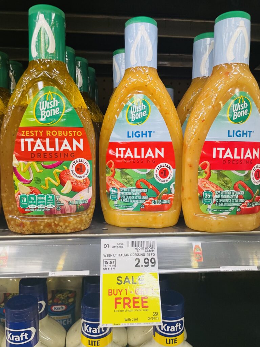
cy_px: 174
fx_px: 260
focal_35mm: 26
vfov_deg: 67.3
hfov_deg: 53.1
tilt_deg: -6.4
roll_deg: +1.3
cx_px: 130
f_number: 1.6
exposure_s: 1/60
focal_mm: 4.2
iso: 125
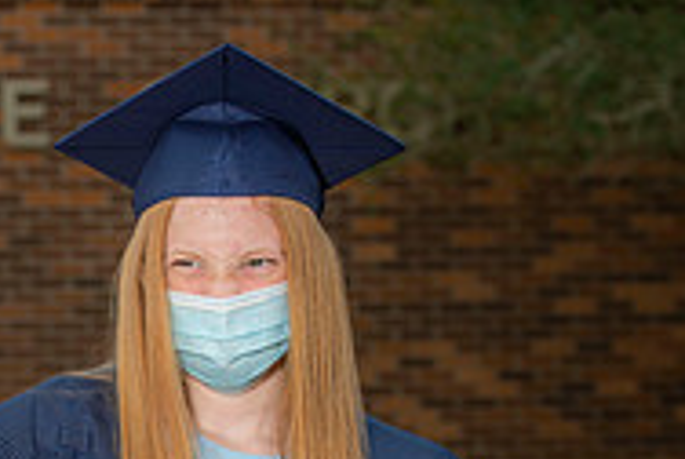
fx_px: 4574
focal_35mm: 240
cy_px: 572
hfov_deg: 8.5
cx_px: -84
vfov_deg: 5.7
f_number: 5.6
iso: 80
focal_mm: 78
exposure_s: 1/250
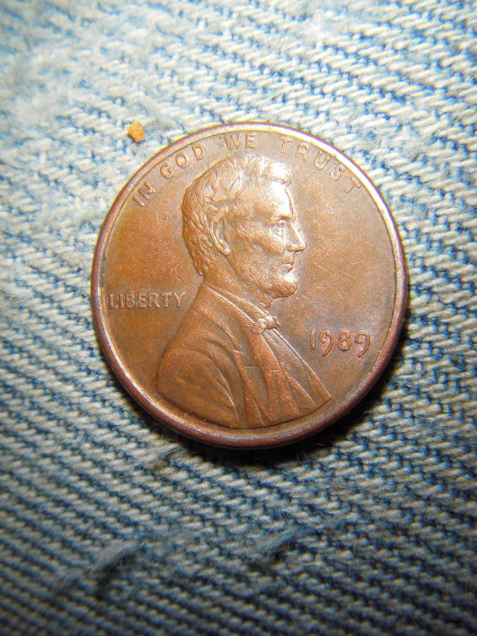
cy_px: 318
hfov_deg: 25.7
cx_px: 238
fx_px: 1047
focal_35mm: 57
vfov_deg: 33.8
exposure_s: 1/30
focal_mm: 9.4
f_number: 7.2
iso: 100
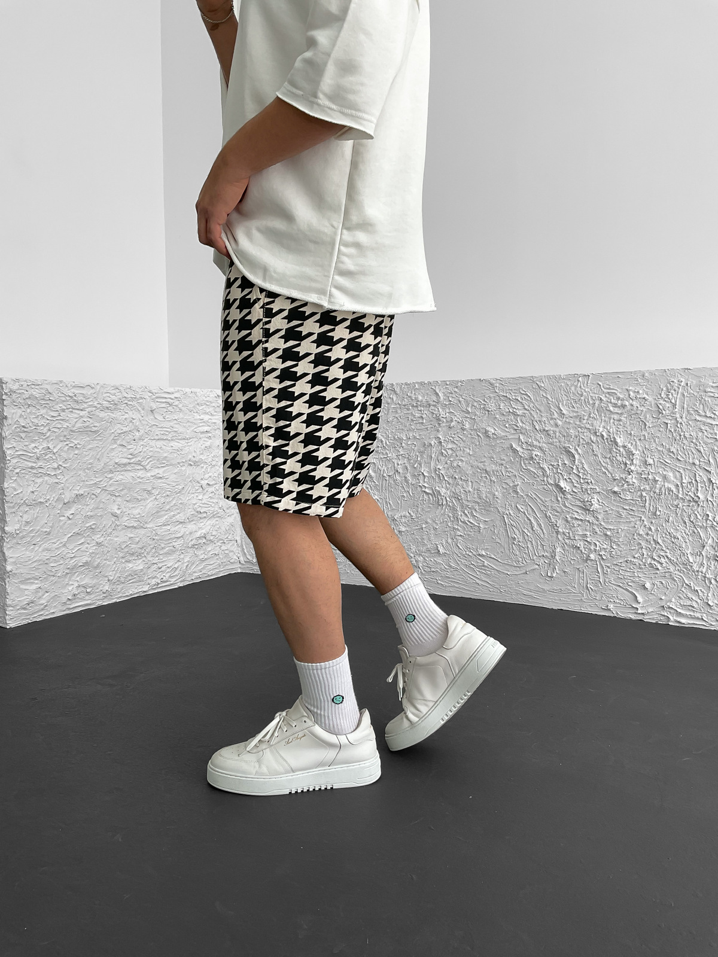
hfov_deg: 48.2
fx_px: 802
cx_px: 359
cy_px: 478
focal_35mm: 29
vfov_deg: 61.7
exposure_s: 1/120
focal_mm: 3
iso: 20
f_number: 1.8
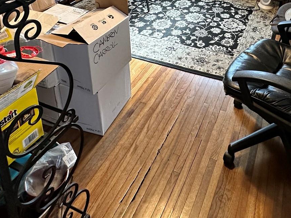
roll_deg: -3.2
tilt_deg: -19.0
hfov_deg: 53.3
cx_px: 212
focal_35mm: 33
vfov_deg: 35.8
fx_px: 277
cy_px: -29
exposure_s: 1/60
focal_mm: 2.22
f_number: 2.2
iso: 200
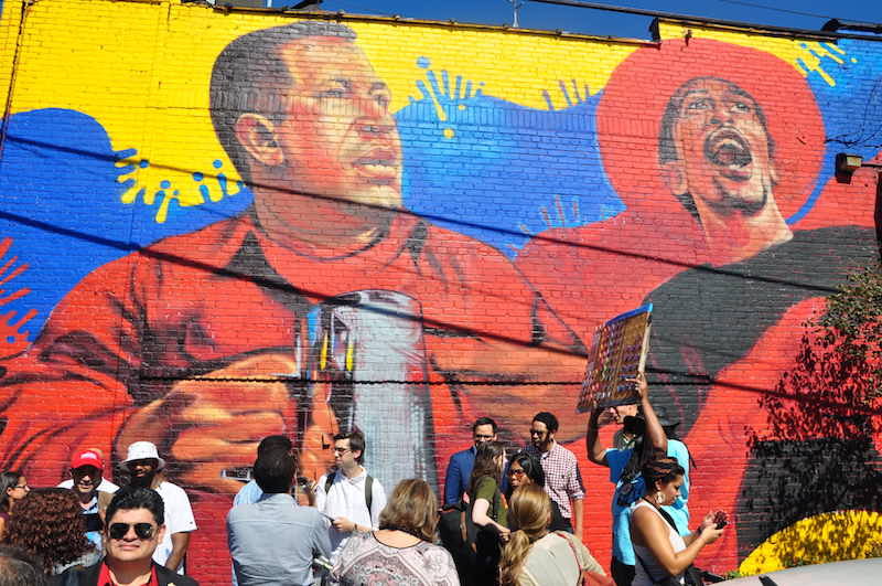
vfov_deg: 47.8
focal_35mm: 27
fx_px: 661
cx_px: 441
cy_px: 293
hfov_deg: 67.5
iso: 200
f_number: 10
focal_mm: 18
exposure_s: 1/320
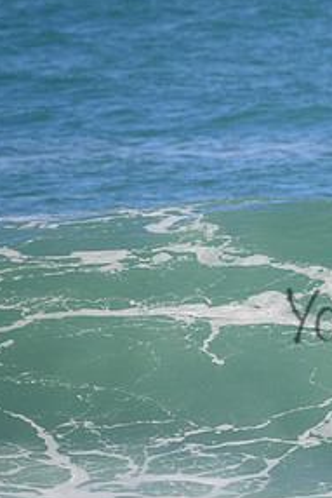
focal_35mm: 1623
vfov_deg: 1.3
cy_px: 300
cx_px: 466
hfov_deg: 0.8
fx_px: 22423
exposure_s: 1/2000
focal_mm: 800
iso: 1600
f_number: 11
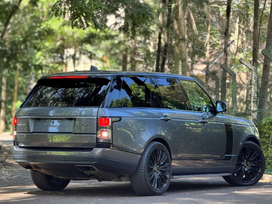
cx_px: 136
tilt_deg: +0.5
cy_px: 102
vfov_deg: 12.3
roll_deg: -0.2
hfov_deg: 16.4
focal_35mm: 120
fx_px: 943
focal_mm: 15.66
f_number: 2.8
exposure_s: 1/99
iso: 125
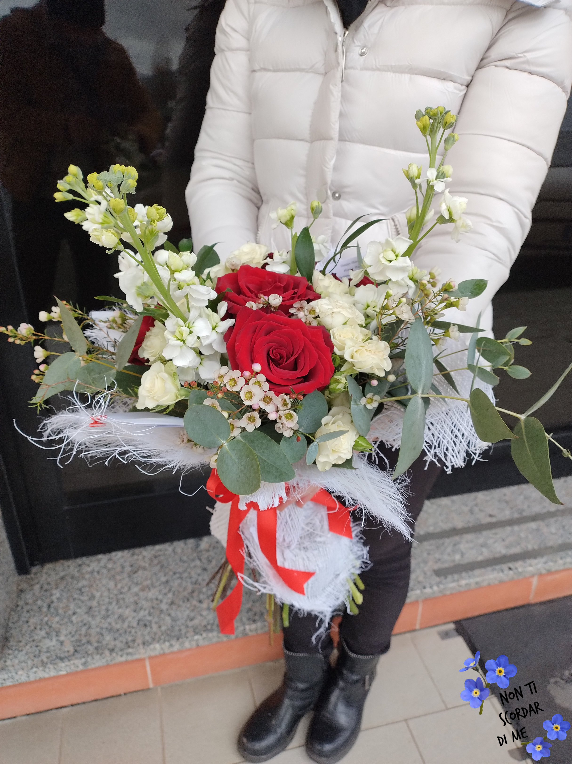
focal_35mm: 25
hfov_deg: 54.8
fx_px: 552
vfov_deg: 69.4
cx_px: 286
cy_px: 382
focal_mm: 4.71
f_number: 1.7
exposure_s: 1/120
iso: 319
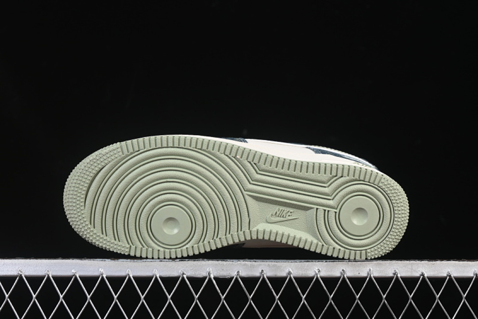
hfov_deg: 27.0
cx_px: 239
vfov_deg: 18.2
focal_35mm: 75
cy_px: 160
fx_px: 996
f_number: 7.1
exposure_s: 1/80
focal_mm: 50
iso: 160
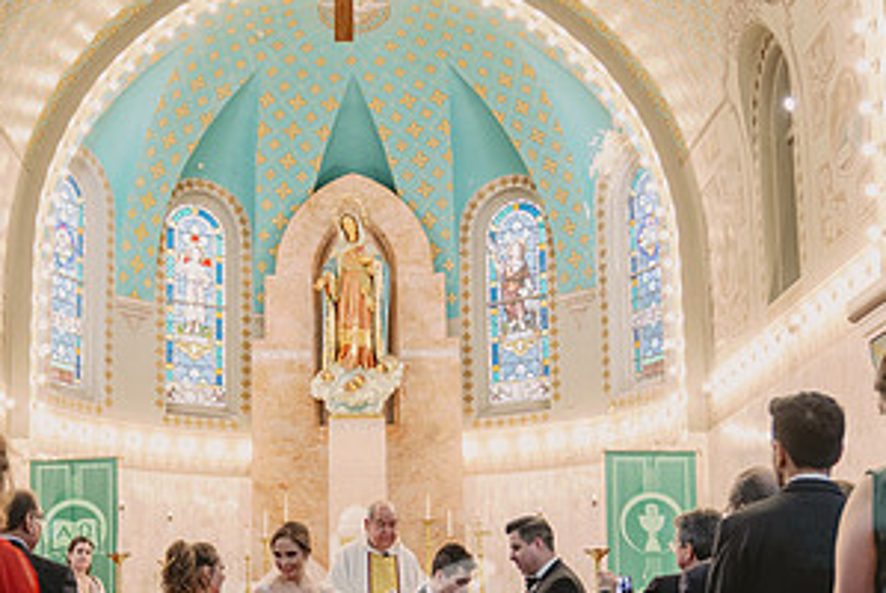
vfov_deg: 21.9
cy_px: 390
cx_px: 323
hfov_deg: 32.2
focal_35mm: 62
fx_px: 1527
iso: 1600
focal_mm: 32
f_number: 2.8
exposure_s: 1/125
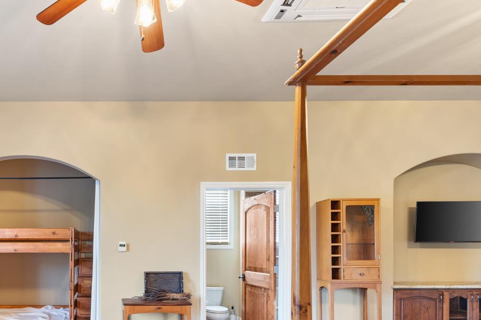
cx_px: 109
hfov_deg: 61.1
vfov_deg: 44.2
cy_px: 256
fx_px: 374
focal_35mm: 28
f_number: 5.6
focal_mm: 17
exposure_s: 1.3
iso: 400
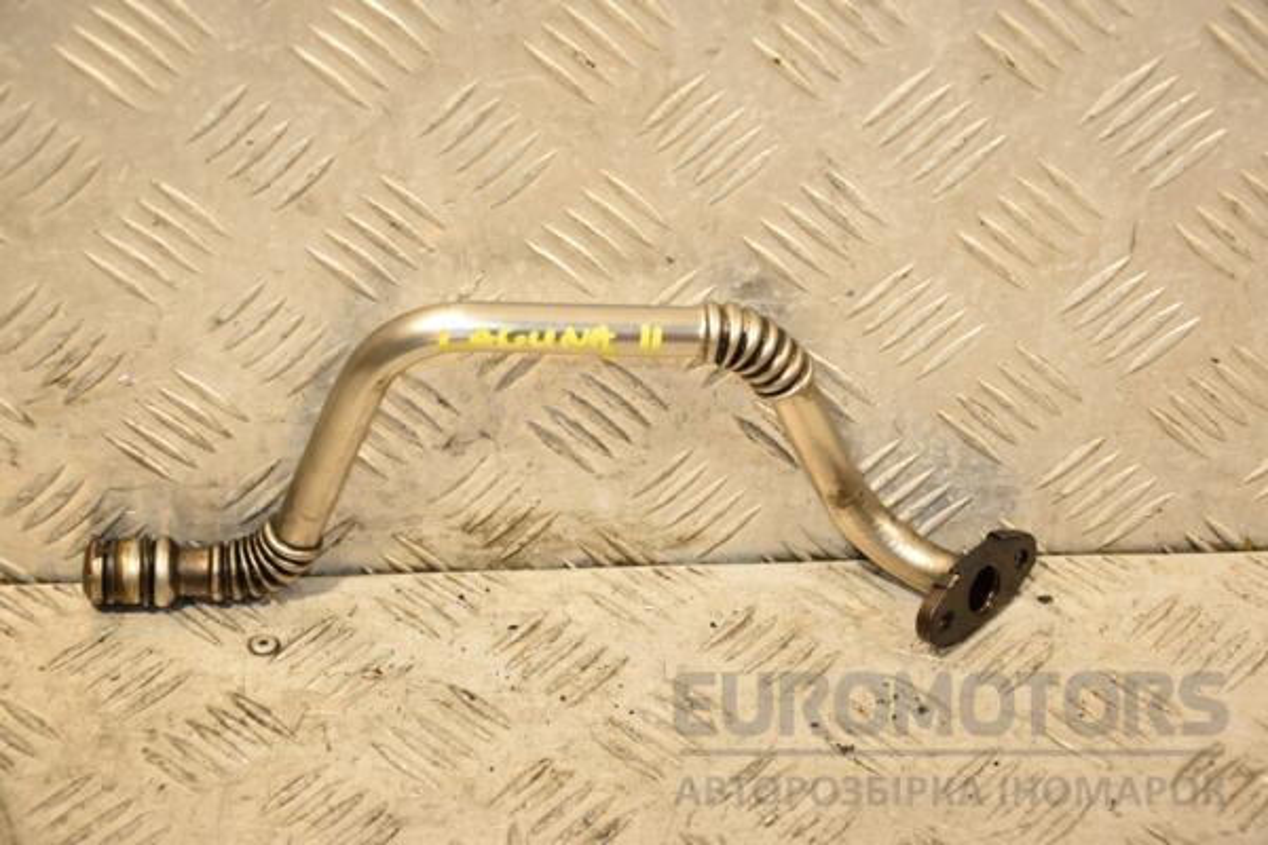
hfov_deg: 23.4
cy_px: 422
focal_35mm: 87
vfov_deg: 15.7
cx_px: 634
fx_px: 3064
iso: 800
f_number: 5.6
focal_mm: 58
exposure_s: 1/200
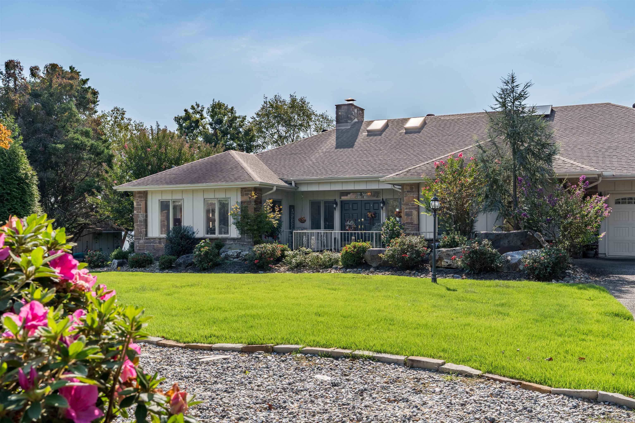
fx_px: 617
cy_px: 212
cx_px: 318
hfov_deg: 54.4
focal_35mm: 35
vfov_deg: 37.9
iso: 125
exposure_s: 1/1000
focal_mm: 35
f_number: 11
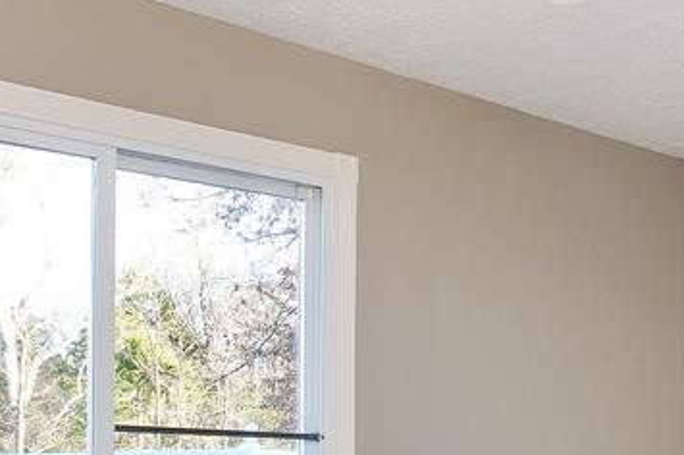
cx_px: 675
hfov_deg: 35.7
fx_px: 959
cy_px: 416
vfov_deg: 25.8
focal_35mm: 51
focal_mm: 11
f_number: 4.5
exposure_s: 1/60
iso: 250
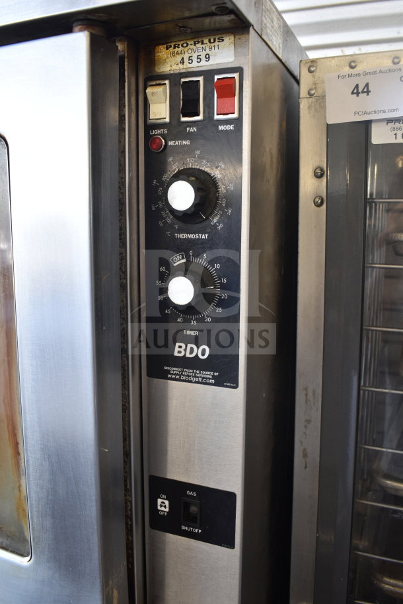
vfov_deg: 61.9
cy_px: 302
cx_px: 202
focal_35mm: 30
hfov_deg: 43.6
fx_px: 504
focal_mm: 20
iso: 250
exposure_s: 1/30
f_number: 3.8
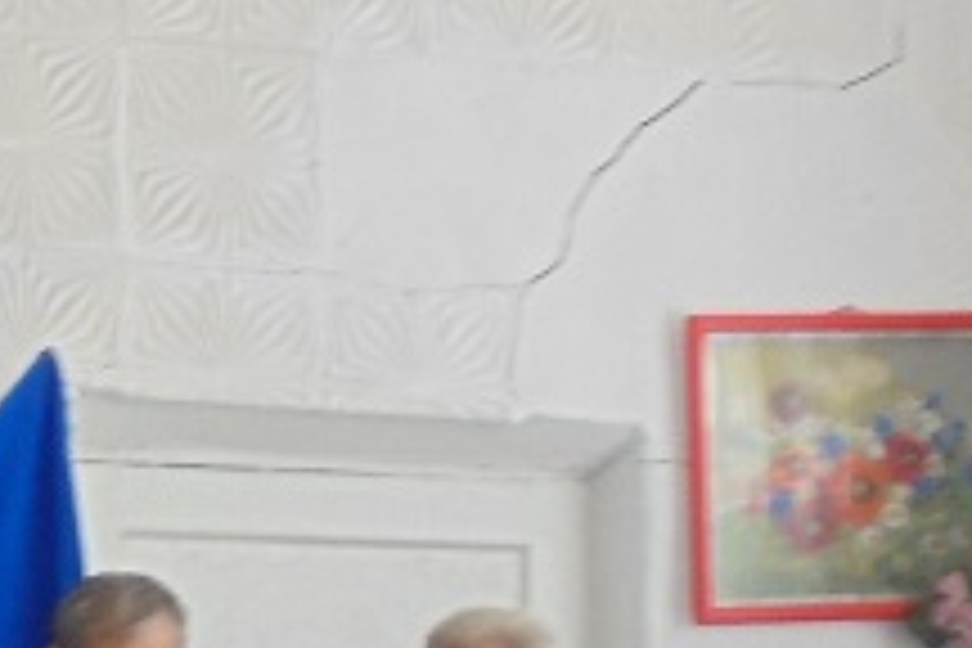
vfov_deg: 7.5
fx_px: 4779
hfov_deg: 11.2
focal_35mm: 177
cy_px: 1267
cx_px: -405
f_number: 4.2
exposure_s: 1/50
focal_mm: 6.9
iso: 160
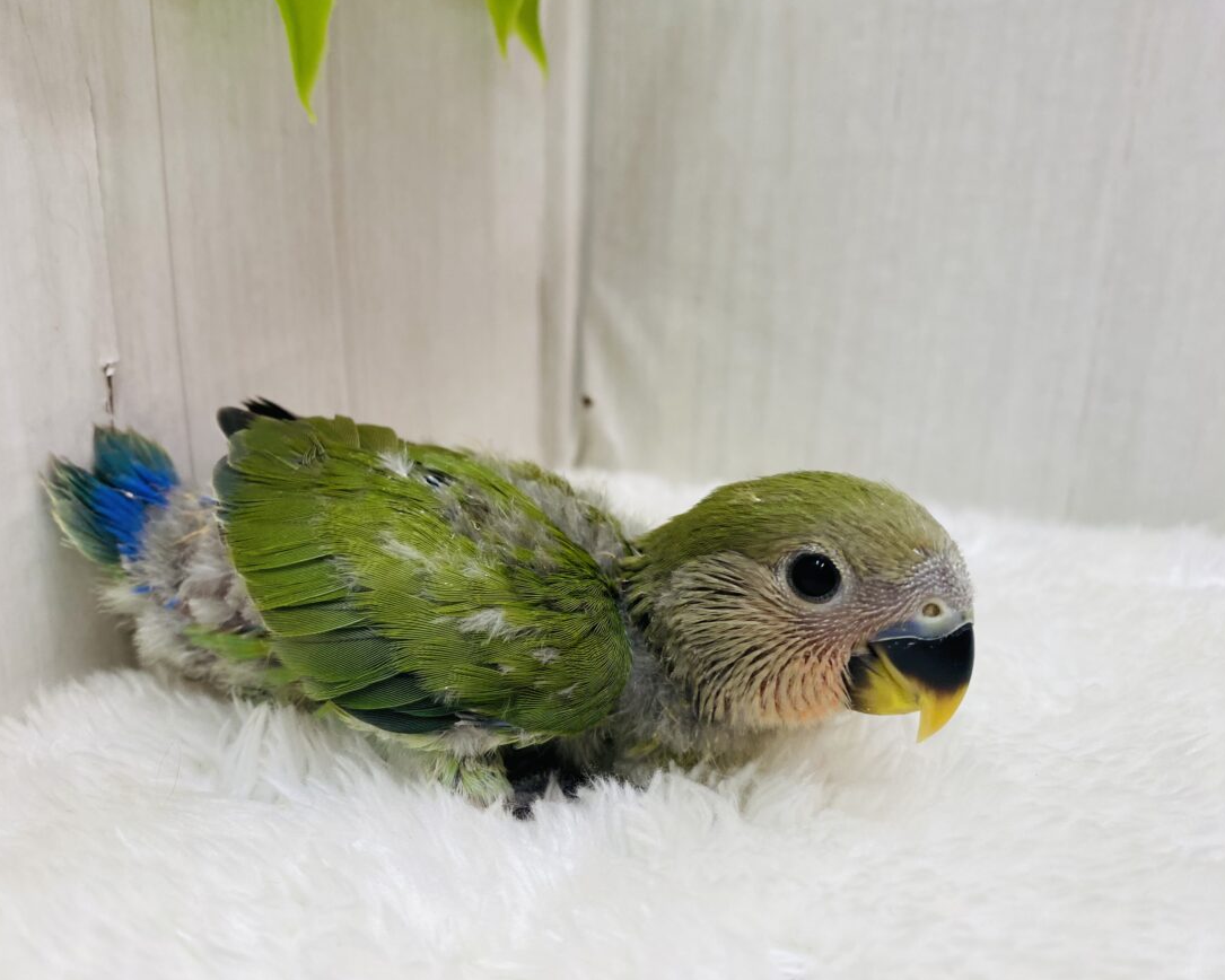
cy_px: 498
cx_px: 562
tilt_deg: -15.4
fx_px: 979
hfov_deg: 64.0
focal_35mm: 27
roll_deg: -0.1
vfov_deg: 53.2
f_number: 1.8
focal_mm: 4.25
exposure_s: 1/100
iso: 80
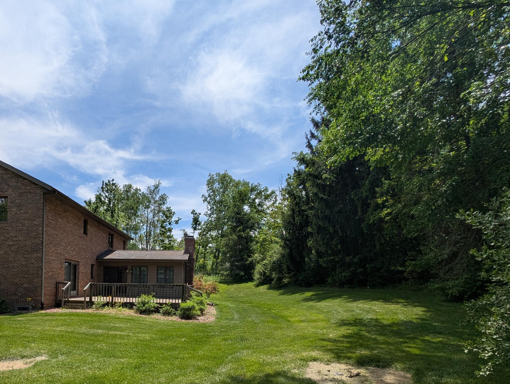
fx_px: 266
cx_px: 164
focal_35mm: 18
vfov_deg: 67.8
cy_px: 281
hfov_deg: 84.2
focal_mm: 2.23
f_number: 1.95
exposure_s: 1/2179
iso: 41
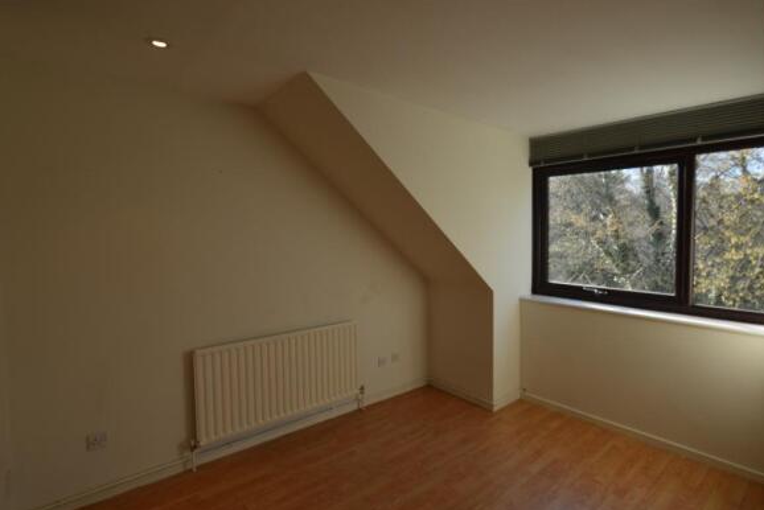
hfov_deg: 92.9
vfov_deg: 70.5
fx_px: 361
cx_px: 423
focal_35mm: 17
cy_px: 243
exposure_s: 1/60
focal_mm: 10
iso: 110
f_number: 5.6
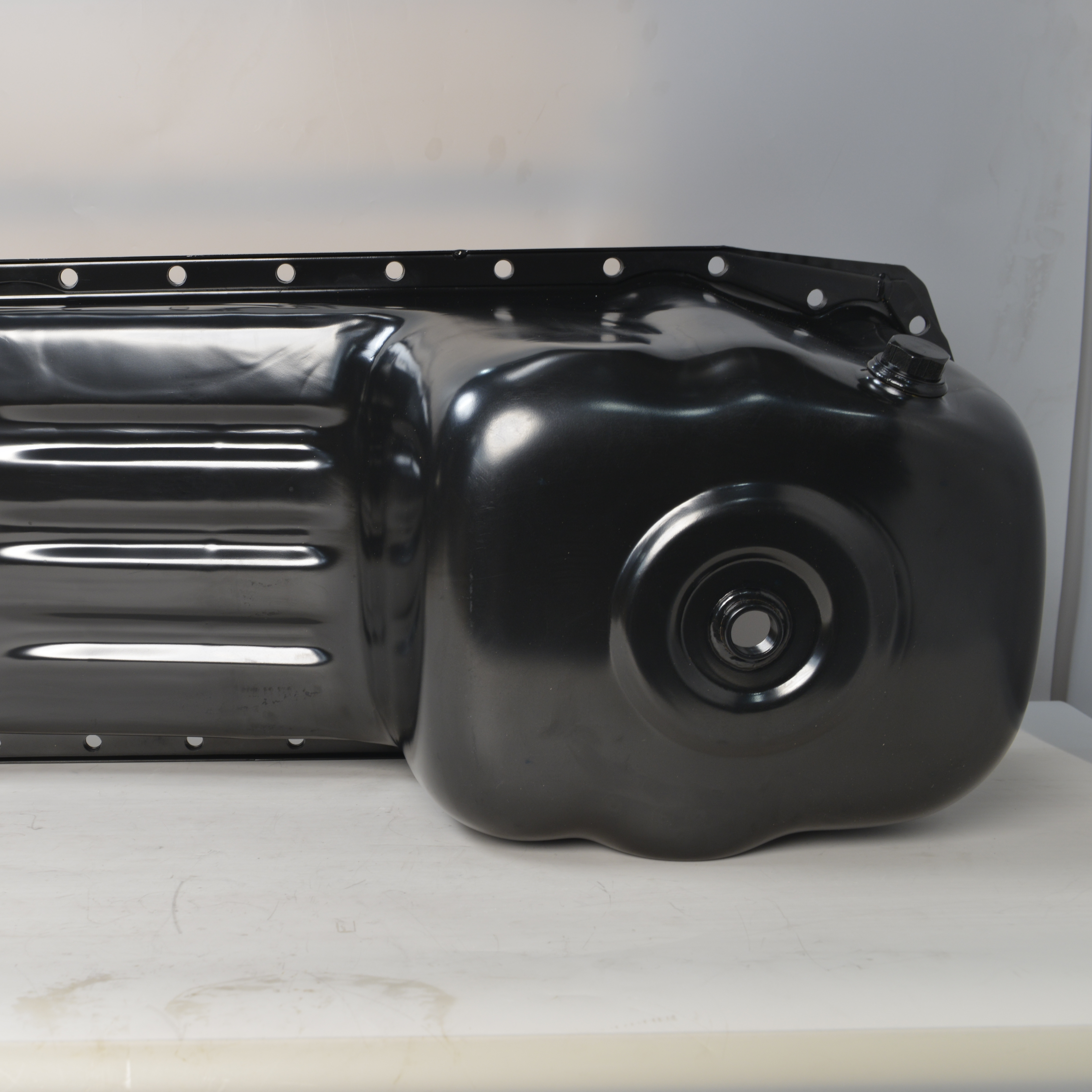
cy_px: 546
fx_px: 1642
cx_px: 295
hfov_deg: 36.1
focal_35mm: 46
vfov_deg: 36.8
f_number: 10
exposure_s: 1/20
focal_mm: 36
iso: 400
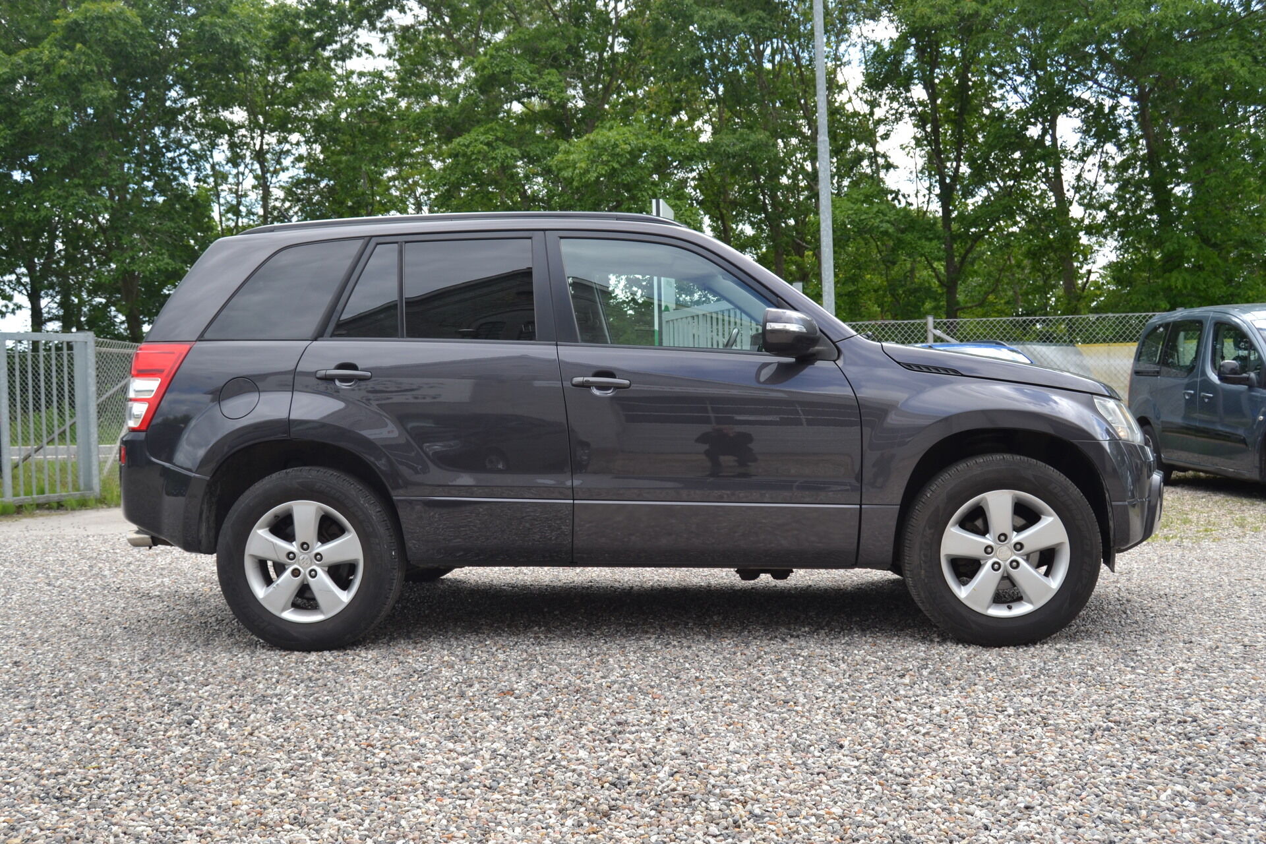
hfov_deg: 57.2
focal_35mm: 33
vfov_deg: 40.0
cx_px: 633
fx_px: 1160
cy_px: 422
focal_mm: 22
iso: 100
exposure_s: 1/160
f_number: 6.3
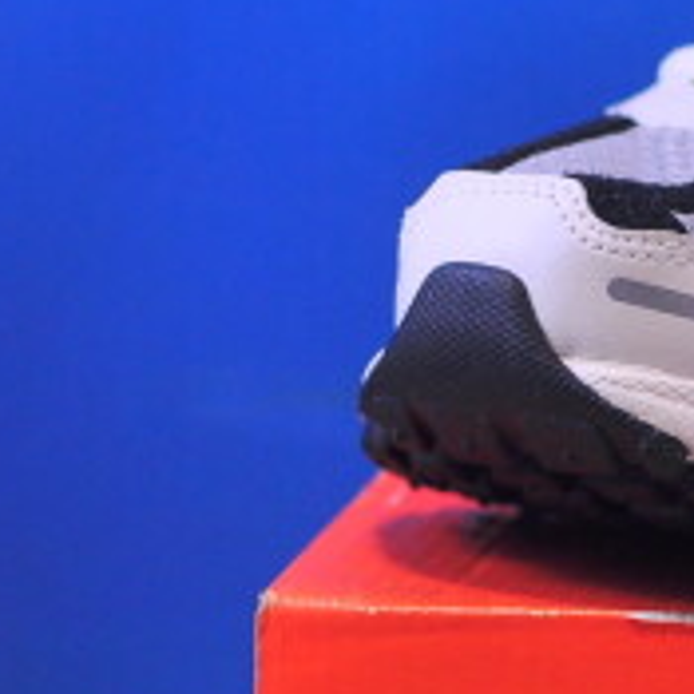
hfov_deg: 5.8
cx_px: 1475
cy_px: -200
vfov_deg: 6.0
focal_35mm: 291
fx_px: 6601
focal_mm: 50
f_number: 3.2
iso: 250
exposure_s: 1/250
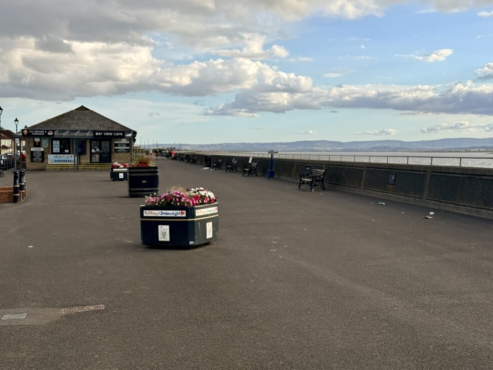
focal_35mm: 50
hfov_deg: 38.2
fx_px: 712
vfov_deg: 29.1
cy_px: 179
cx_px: 252
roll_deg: +0.5
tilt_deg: -1.7
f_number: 1.78
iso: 64
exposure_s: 1/3226
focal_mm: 6.76
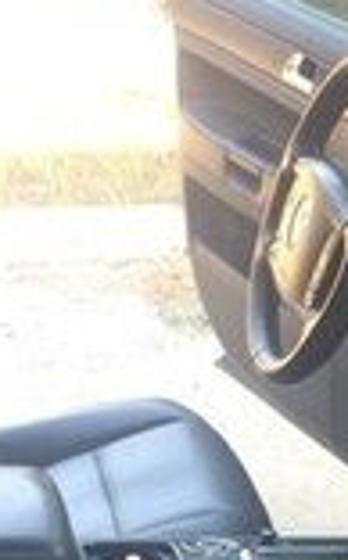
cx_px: 362
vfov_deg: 19.0
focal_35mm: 98
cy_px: 804
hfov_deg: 13.1
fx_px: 1493
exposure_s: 1/100
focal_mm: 4.15
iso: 50
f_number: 2.2
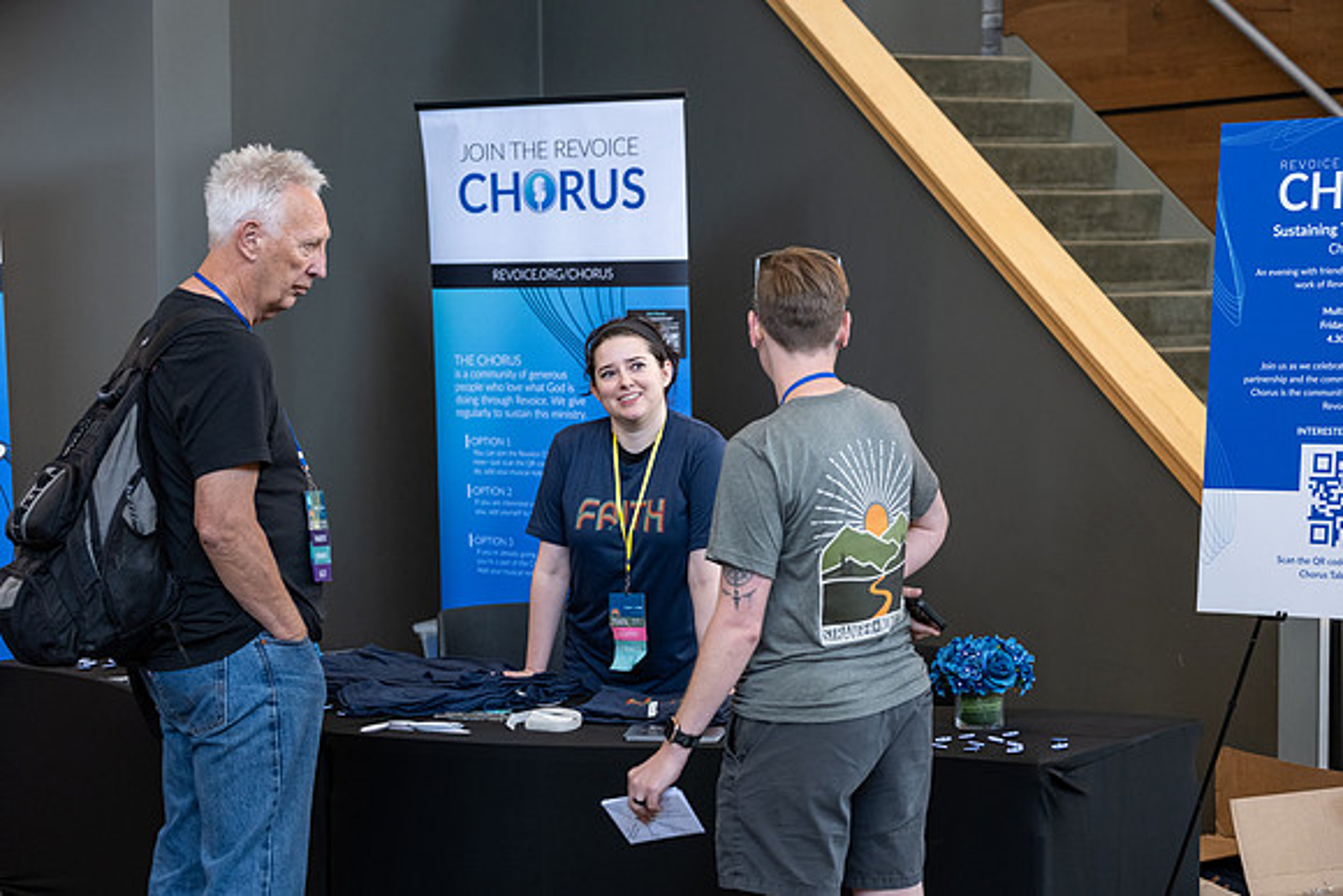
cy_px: 448
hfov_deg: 27.0
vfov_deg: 18.2
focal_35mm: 75
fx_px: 2798
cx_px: 672
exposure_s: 1/75
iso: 640
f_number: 2.8
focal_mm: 50
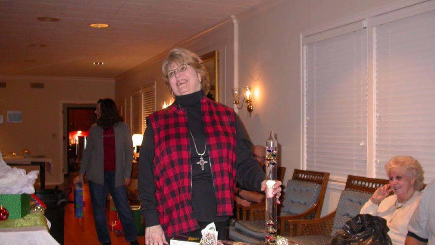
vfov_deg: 28.3
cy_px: 153
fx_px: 485
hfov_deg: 48.3
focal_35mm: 42
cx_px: 216
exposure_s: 1/60
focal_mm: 7.85
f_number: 2.6
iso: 200
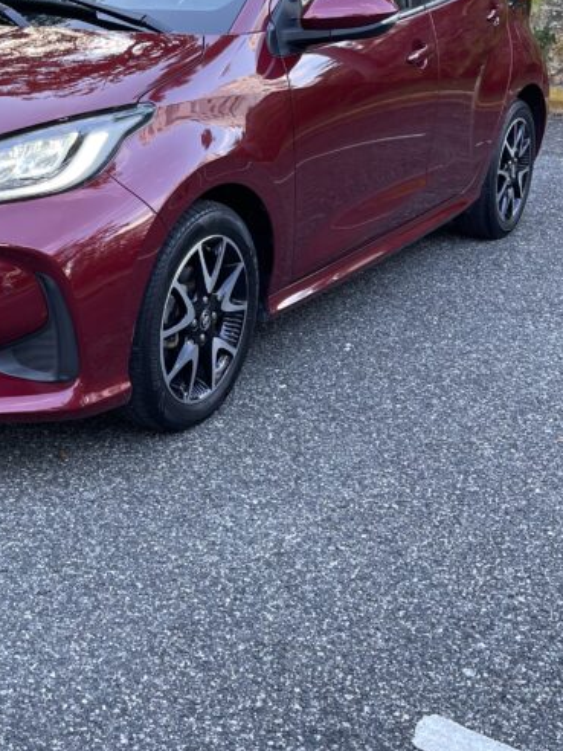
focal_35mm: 52
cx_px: 84
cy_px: 247
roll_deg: -2.3
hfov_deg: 27.3
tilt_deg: -15.3
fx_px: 1128
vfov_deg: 36.4
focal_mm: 5.1
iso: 80
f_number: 1.6
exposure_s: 1/121
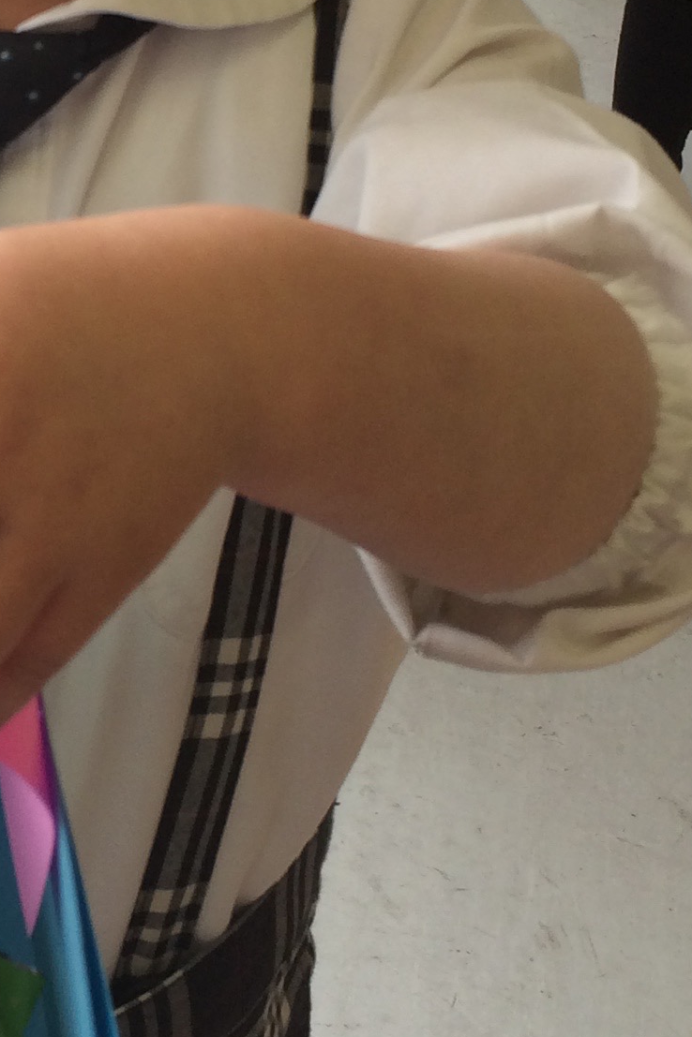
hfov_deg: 14.4
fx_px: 2652
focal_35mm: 92
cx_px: -157
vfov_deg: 21.8
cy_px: 188
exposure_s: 1/120
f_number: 2.2
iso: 50
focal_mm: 4.12
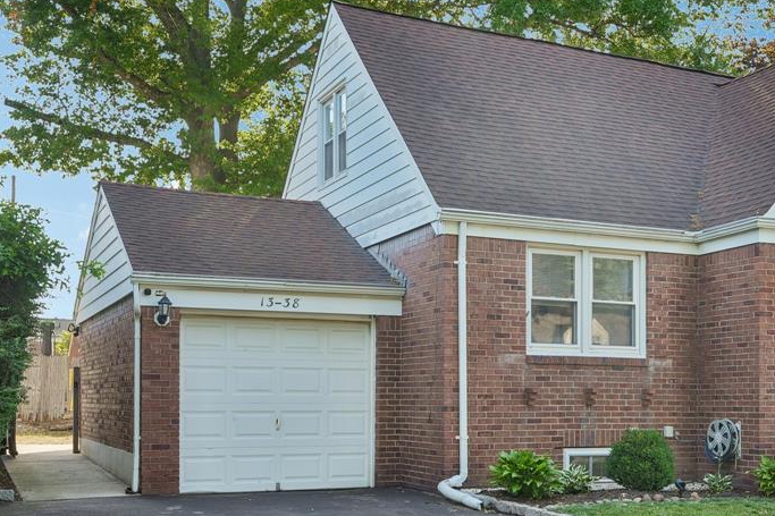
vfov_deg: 28.0
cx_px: 523
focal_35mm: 48
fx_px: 1033
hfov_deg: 40.6
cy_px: 316
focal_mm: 32
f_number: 8
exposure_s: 1/40
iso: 125
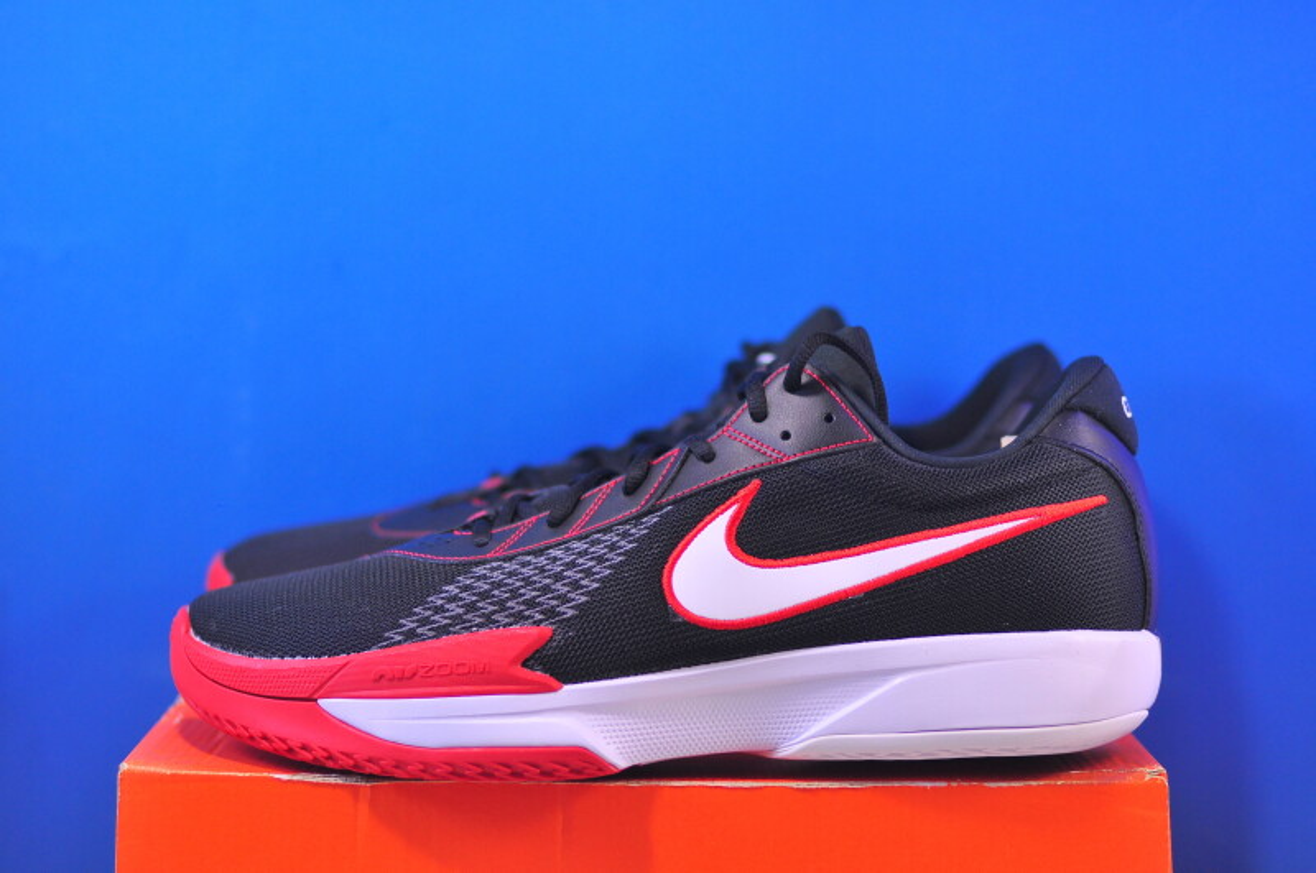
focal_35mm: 75
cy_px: 436
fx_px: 2738
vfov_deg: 18.1
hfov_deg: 27.0
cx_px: 658
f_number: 2.2
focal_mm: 50
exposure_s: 1/320
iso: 250
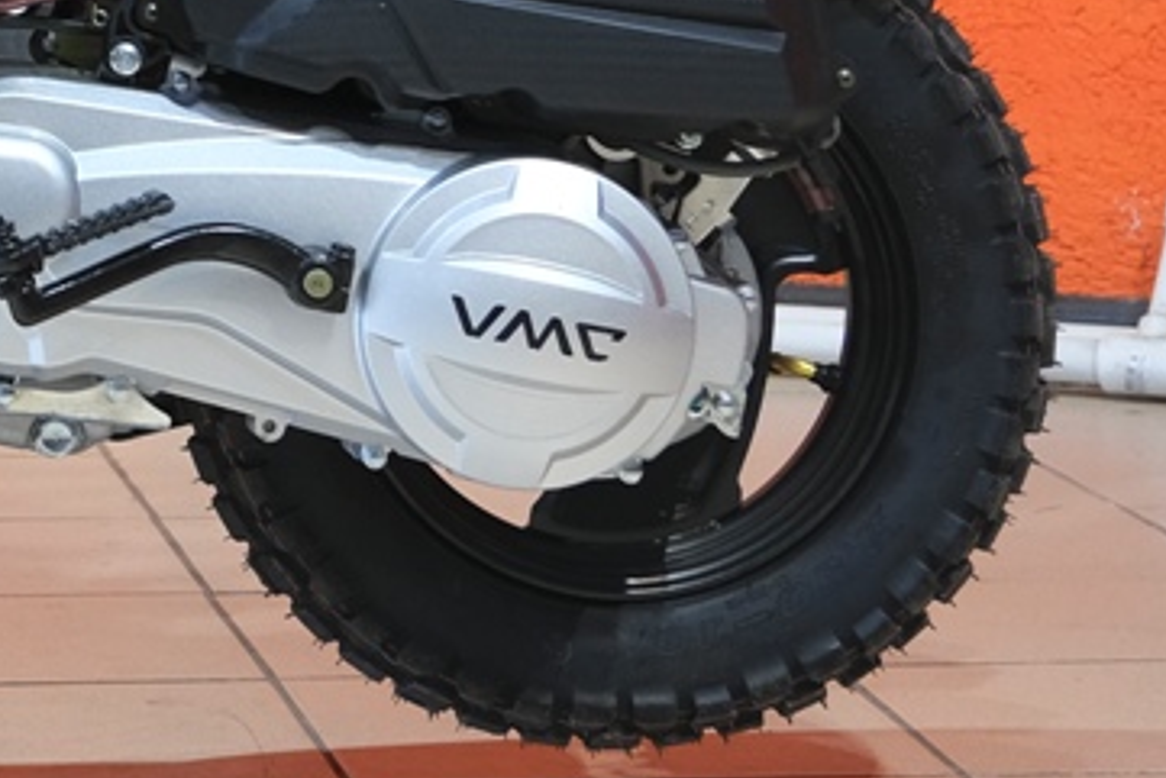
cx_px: -694
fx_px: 6318
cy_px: -547
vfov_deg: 6.9
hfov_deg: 10.1
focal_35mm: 195
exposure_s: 1/60
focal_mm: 29.2
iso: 800
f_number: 4
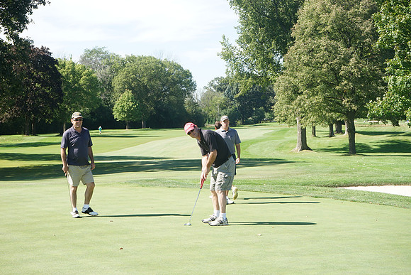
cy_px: 138
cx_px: 206
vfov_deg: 19.5
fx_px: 799
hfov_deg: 28.8
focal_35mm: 70
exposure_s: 1/200
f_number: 11
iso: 400
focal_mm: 70
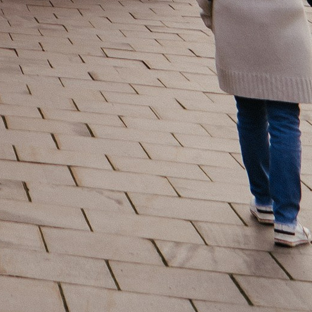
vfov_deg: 8.6
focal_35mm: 161
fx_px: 1642
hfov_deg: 9.4
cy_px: -694
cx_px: -503
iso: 100
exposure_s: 1/320
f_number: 4
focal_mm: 24
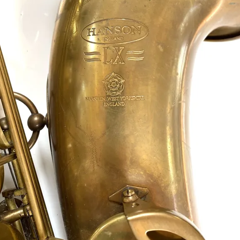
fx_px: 337
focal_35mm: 43
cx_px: 104
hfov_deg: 39.1
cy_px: 46
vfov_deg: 37.7
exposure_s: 1/119
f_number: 1.8
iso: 32
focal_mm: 4.25
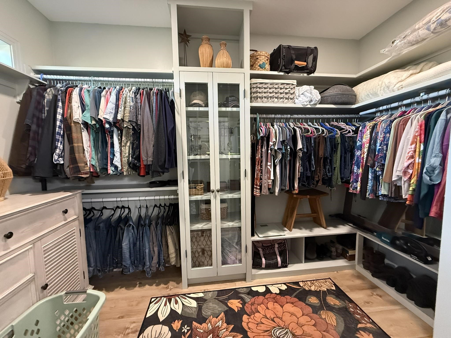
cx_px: 226
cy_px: 169
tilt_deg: -4.2
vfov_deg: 85.7
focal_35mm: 14
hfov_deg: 102.1
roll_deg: +0.7
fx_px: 182
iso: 640
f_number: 2.2
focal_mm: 2.22
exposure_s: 1/60
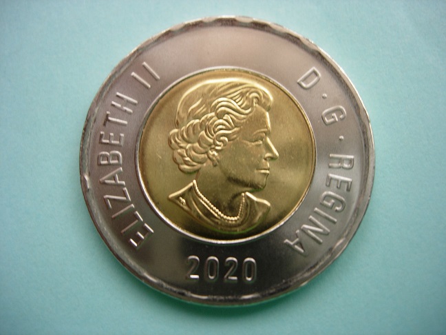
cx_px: 223
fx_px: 490
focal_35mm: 38
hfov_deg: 49.0
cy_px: 168
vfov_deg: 37.7
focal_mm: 7.8
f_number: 2.8
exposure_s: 1/45.2
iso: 64
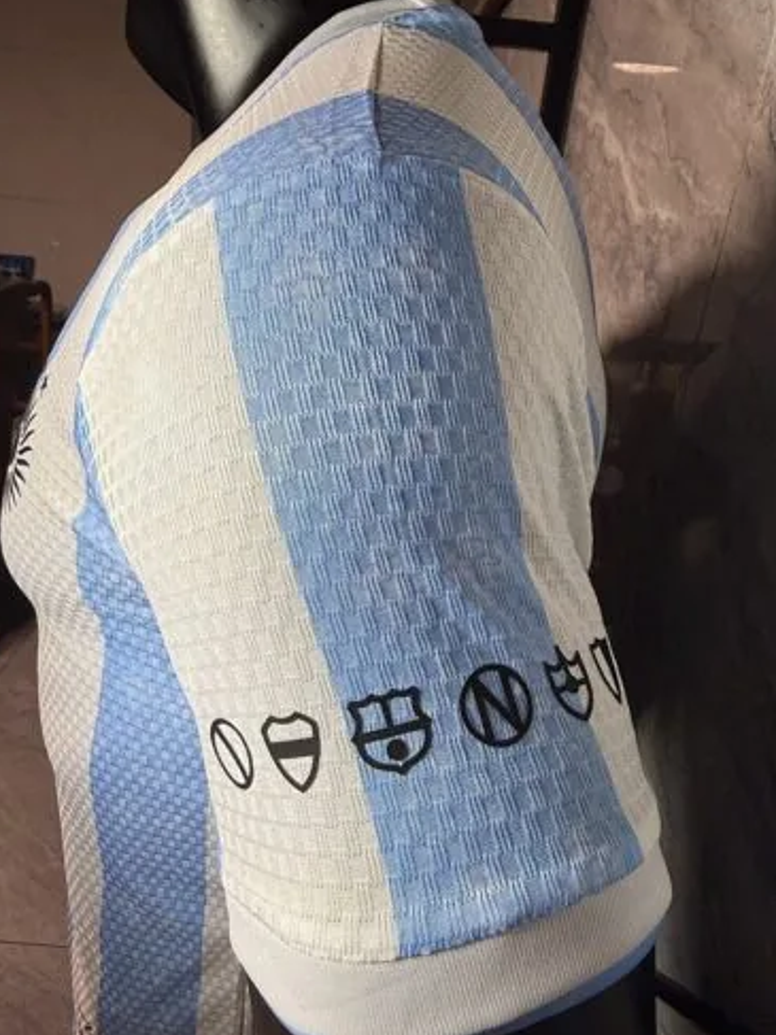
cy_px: 526
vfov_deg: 69.4
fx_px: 748
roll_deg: -7.0
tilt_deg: -21.4
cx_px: 378
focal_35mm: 25
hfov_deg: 54.9
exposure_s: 1/100
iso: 100
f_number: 2.2
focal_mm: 2.22
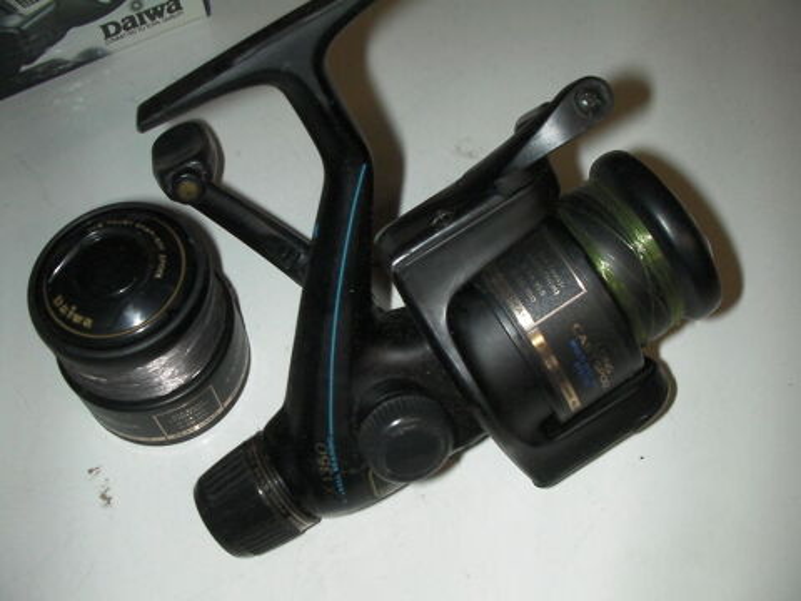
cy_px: 300
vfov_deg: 37.7
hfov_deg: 49.0
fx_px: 879
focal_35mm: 38
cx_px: 400
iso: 200
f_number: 5.6
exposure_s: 1/30
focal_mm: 6.3
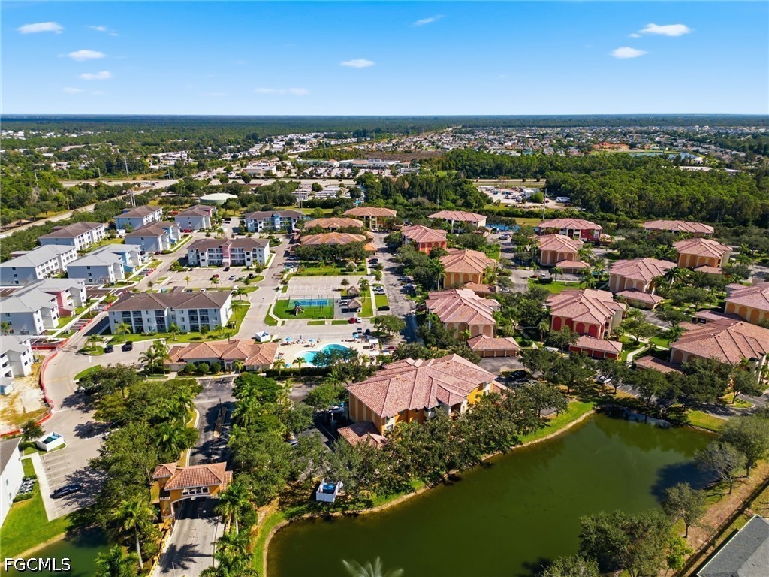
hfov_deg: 71.6
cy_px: 288
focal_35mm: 24
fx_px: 533
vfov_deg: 56.8
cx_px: 384
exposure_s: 1/80
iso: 100
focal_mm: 6.7
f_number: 1.7
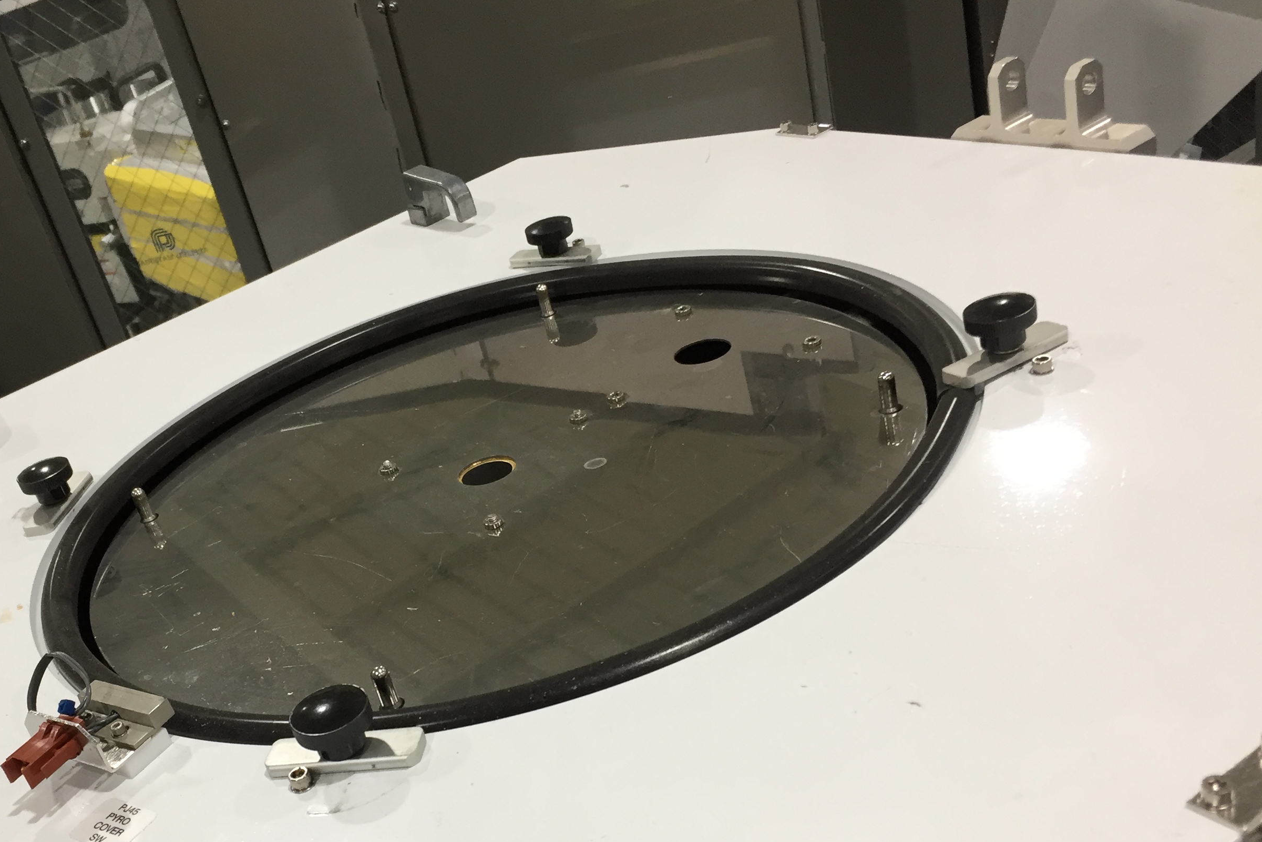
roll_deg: +18.2
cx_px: 432
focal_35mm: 41
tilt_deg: -29.1
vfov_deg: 32.1
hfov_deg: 46.7
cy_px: 613
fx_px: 1437
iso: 32
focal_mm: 4.15
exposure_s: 1/30
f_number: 2.2
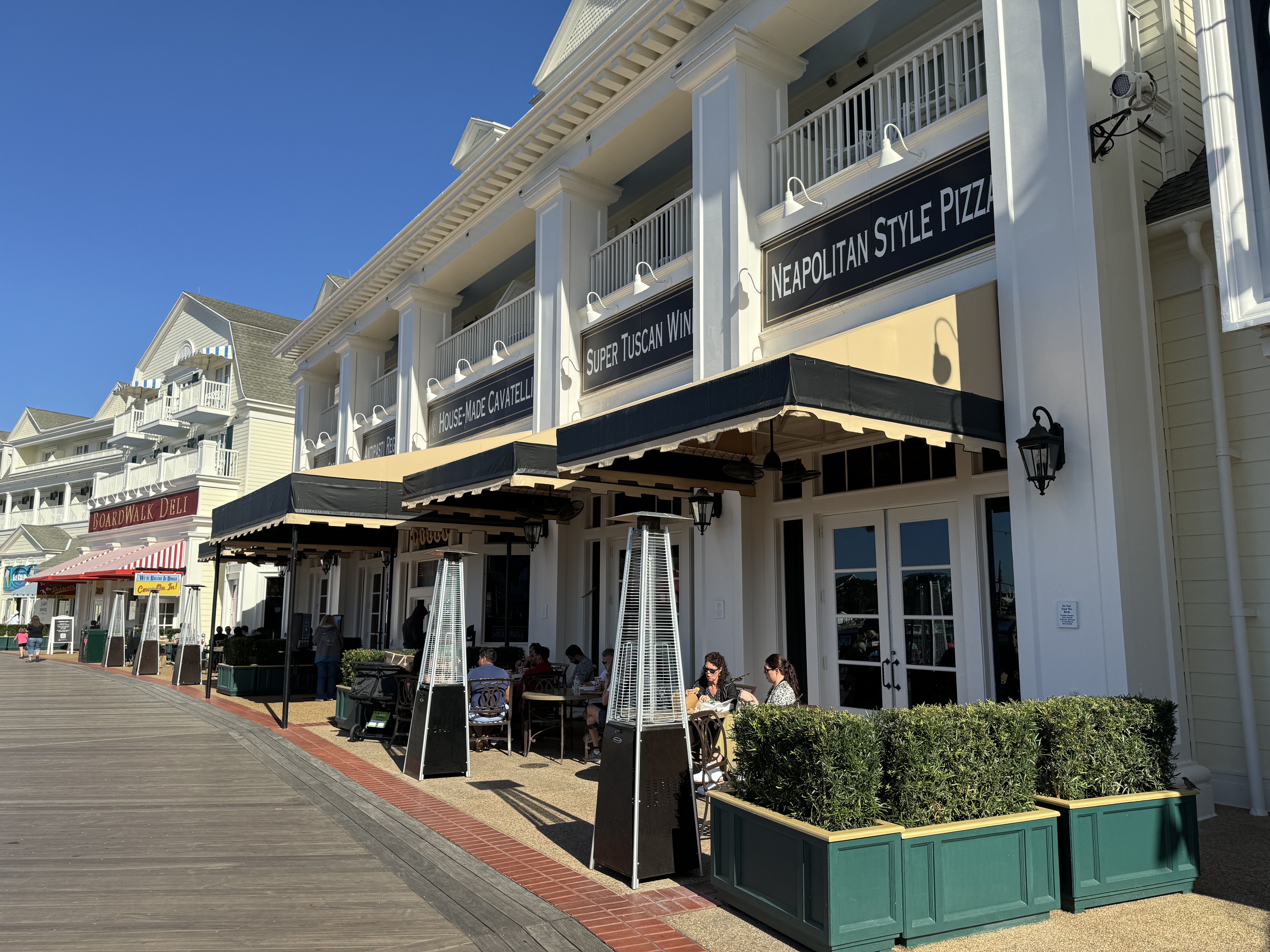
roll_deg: -0.4
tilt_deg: +8.4
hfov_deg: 71.6
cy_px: 476
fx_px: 881
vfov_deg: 56.8
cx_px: 635
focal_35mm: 24
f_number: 1.78
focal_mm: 6.86
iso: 80
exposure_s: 1/4608
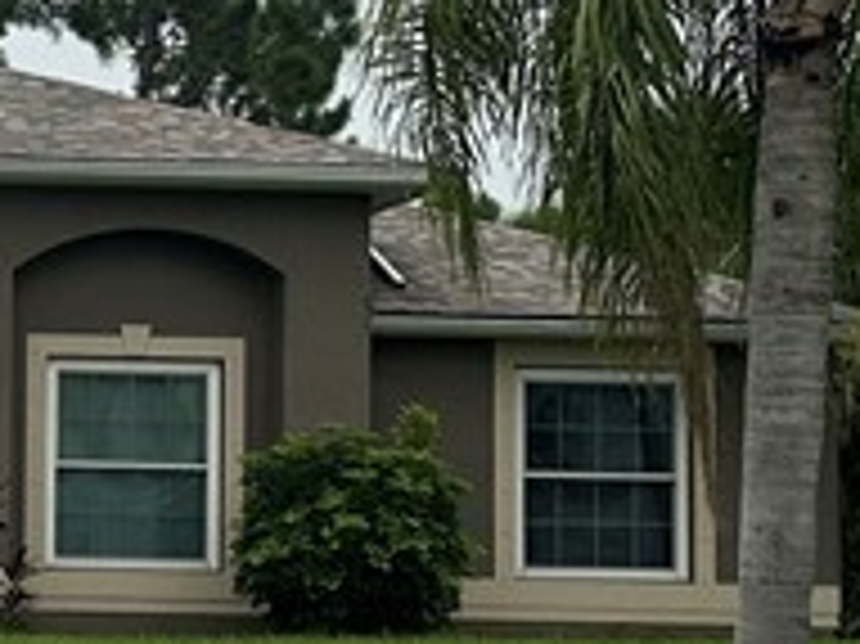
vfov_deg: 11.5
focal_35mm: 129
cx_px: -405
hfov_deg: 14.3
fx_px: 3203
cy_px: 423
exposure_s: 1/8929
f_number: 1.78
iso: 80
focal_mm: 6.86
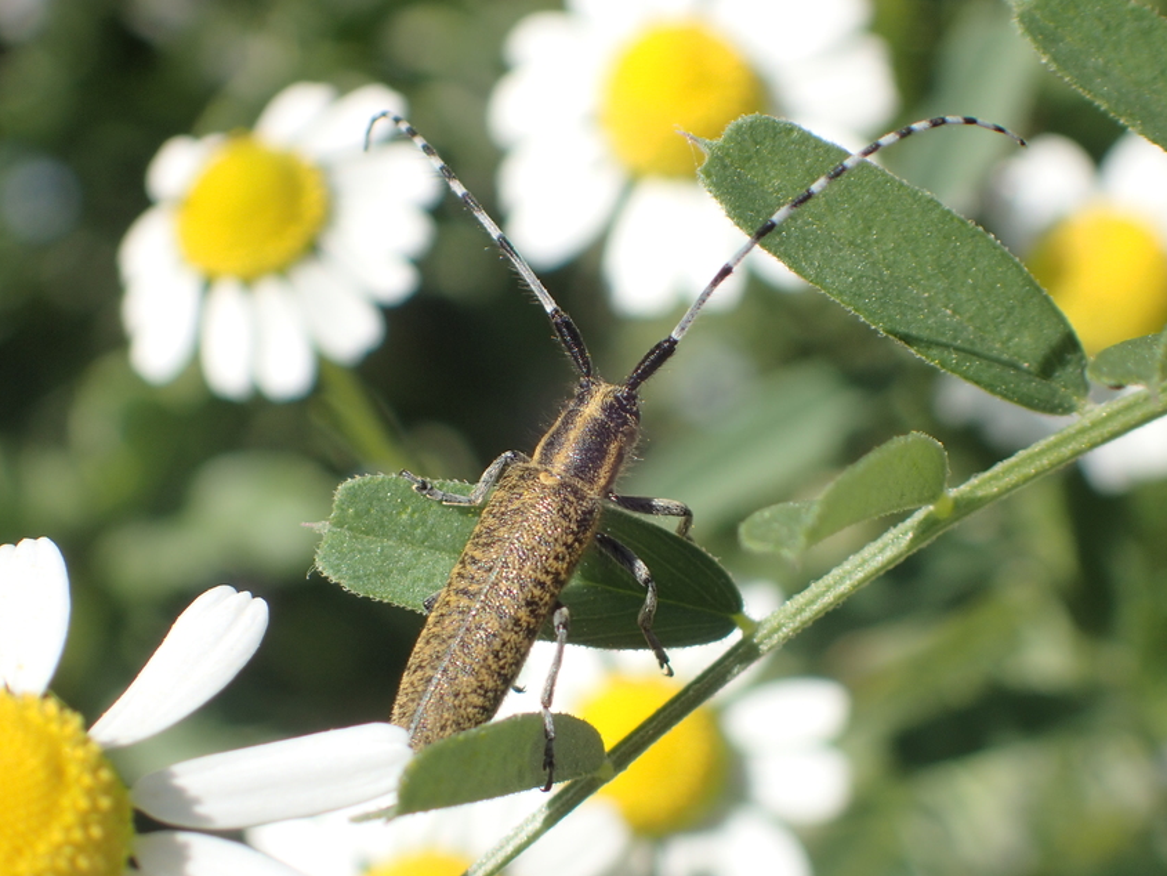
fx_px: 3405
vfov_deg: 14.7
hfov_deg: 19.4
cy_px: 441
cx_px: 582
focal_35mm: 101
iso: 100
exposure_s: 1/400
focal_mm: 18
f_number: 4.9
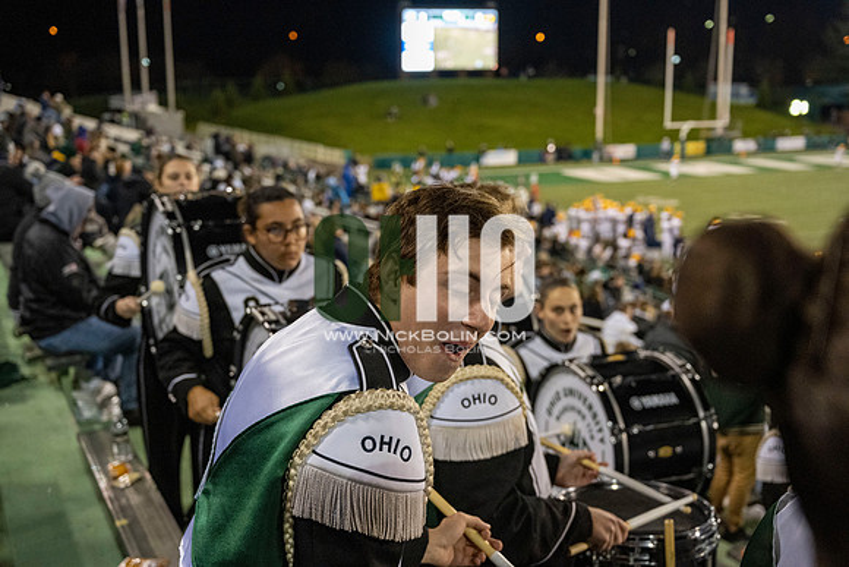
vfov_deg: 29.9
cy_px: 284
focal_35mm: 45
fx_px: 1061
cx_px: 424
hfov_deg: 43.6
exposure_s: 1/500
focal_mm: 45
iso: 3200
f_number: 4
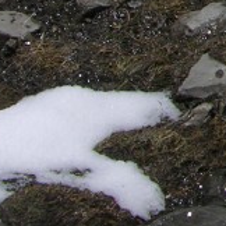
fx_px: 1440
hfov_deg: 8.3
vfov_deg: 8.5
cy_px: -234
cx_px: 515
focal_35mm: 195
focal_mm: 8.9
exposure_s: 1/448
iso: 50
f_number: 8
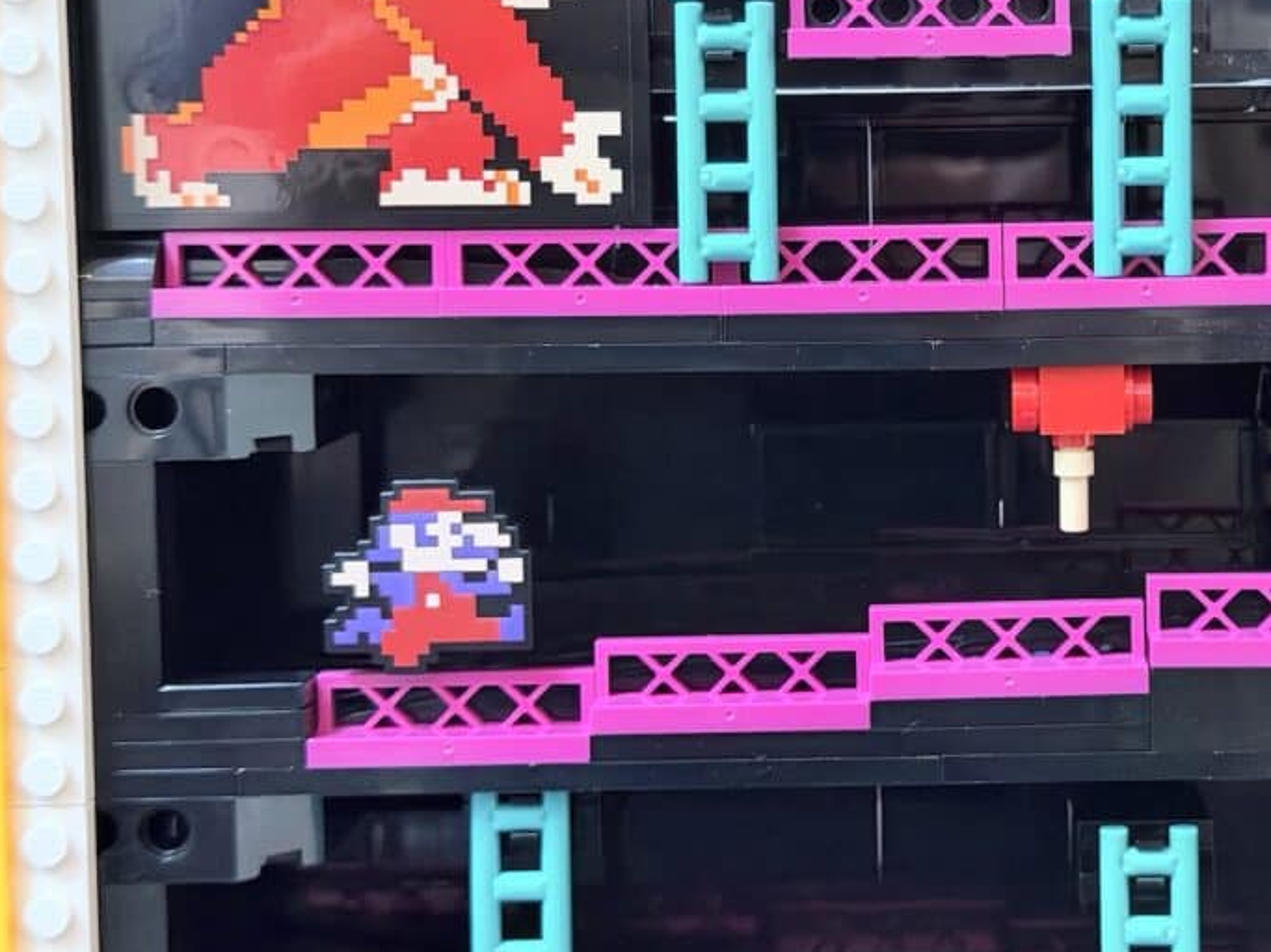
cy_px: 305
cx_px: 945
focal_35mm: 72
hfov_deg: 26.7
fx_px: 2643
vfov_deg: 20.4
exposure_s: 1/30
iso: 800
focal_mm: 6.76
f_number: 1.78
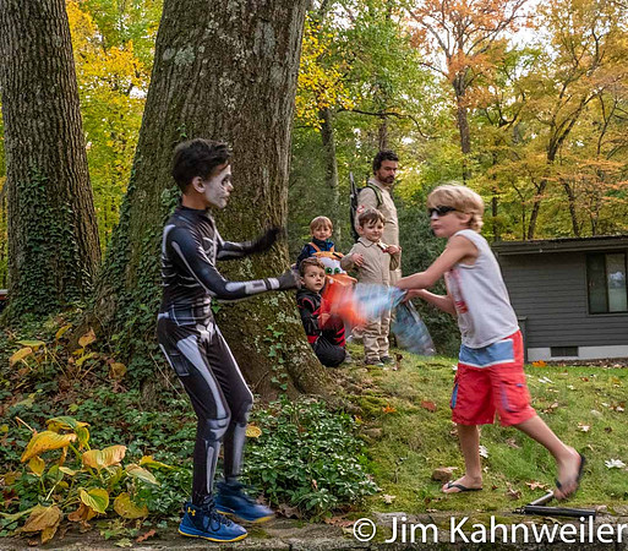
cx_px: 367
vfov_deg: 36.0
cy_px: 276
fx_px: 849
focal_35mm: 44
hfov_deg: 40.5
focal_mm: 20
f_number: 5.6
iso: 3200
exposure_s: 1/50
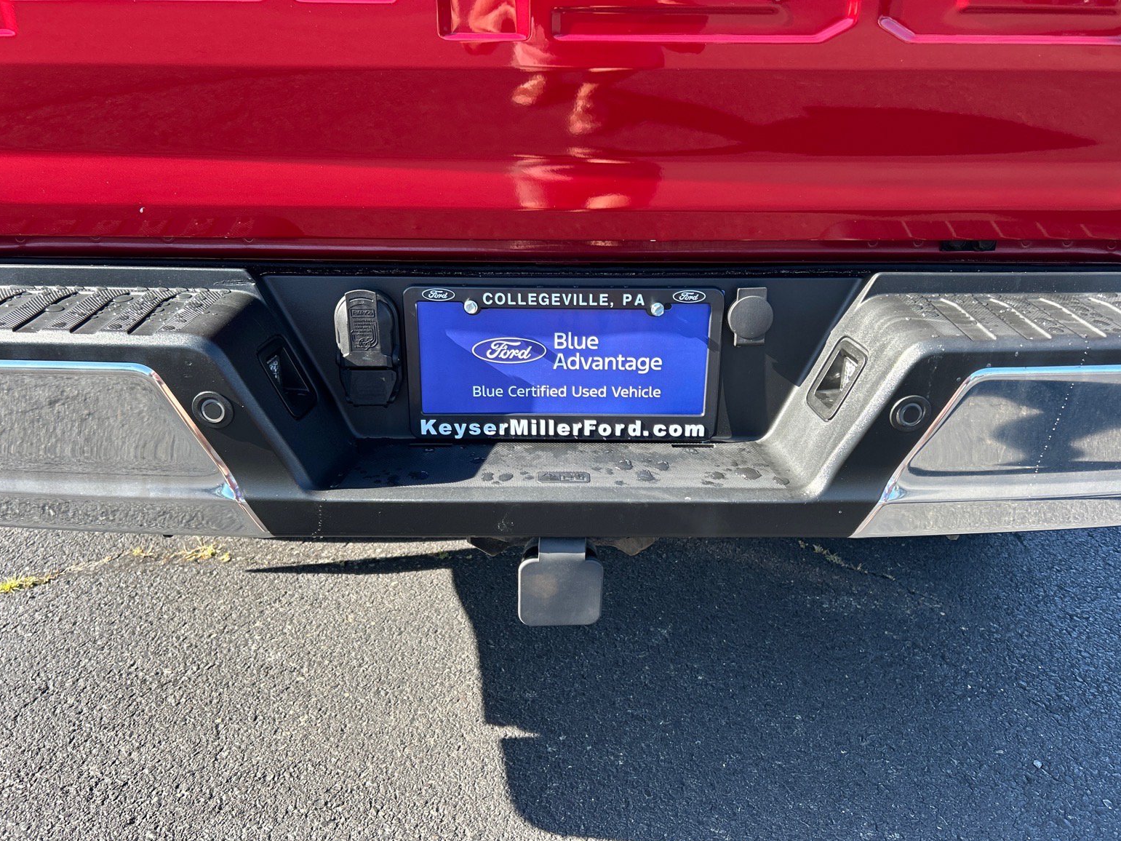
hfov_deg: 65.3
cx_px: 573
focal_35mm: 27
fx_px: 874
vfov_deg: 51.4
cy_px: 412
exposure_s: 1/414
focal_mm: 5.7
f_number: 1.5
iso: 50
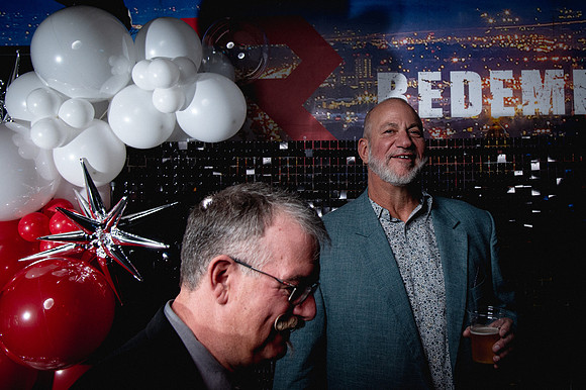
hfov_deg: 44.1
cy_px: 124
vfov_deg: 30.5
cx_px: 399
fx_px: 709
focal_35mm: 44
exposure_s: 1/200
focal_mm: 32
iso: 1000
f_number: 5.6
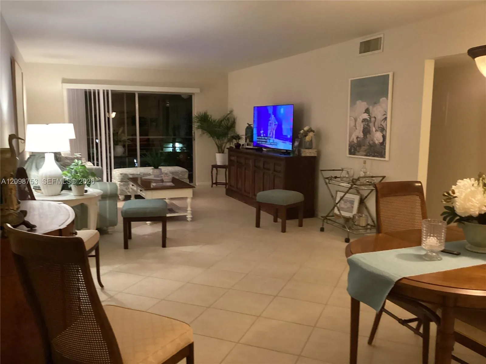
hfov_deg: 58.4
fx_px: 435
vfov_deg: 45.4
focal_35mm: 31
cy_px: 182
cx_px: 243
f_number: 2.4
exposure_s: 1/30
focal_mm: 3.3
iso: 640
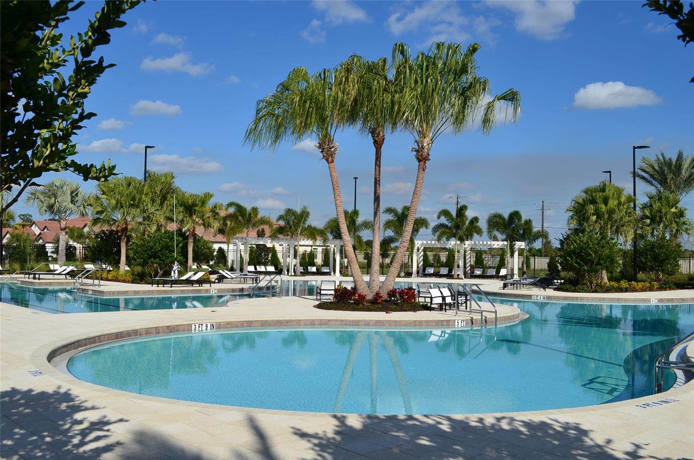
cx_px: 347
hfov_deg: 53.2
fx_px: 692
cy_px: 230
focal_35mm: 36
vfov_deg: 36.7
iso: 100
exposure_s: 1/200
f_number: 13
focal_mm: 24
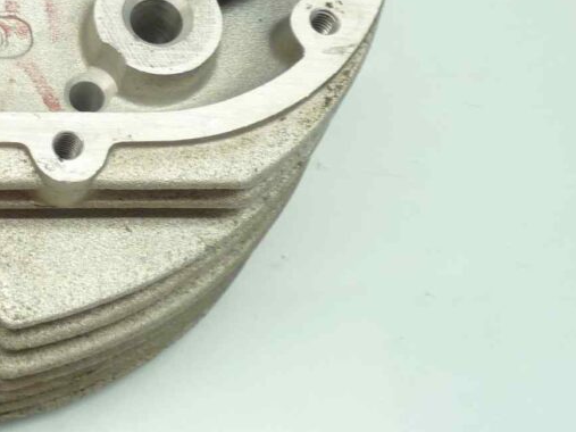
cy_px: 126
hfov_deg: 24.5
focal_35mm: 74
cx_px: -59
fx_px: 1231
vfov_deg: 19.8
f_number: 3.3
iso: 80
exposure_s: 1/15
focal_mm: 4.1
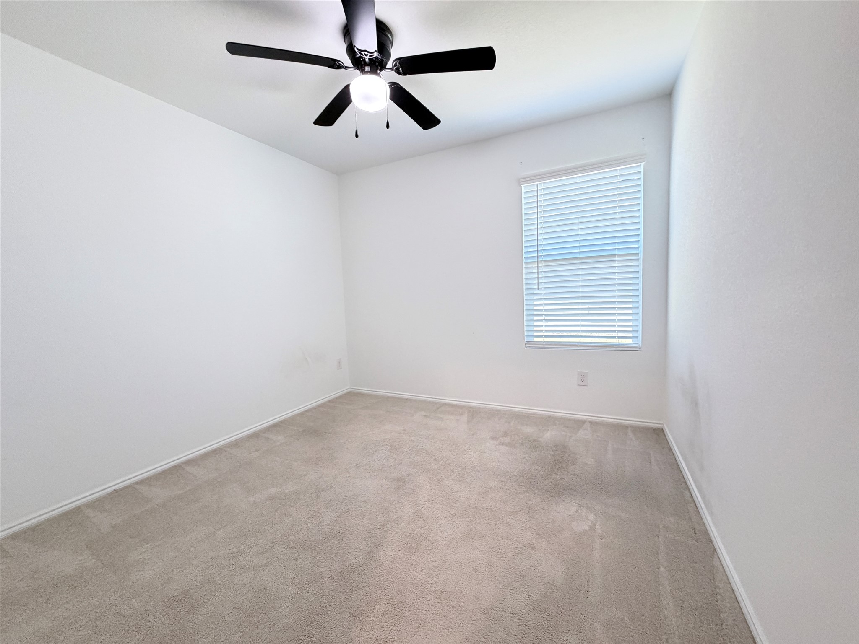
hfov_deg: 102.1
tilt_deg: -5.8
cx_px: 430
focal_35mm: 14
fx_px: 347
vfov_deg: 85.7
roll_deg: +1.8
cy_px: 322
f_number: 2.2
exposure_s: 1/60
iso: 320
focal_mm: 2.22
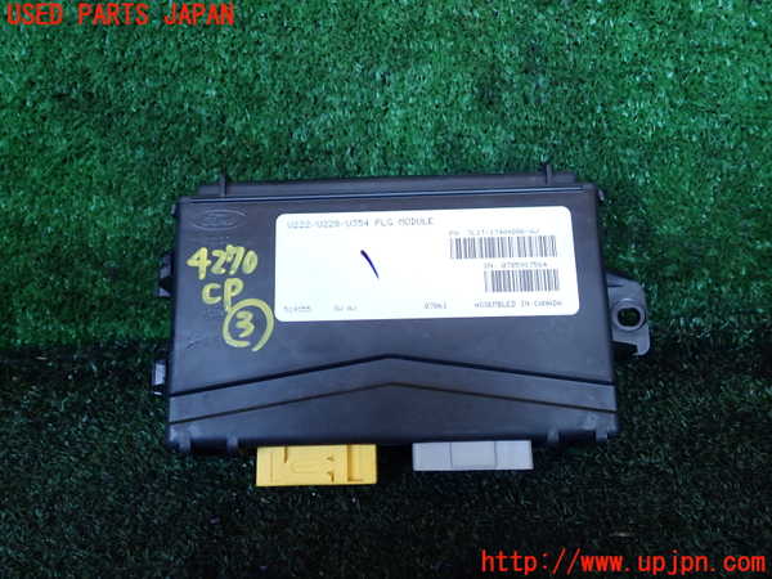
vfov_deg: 46.8
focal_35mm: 30
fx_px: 669
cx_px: 386
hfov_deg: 60.0
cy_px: 290
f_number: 2.3
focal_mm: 5.4
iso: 200
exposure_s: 1/60
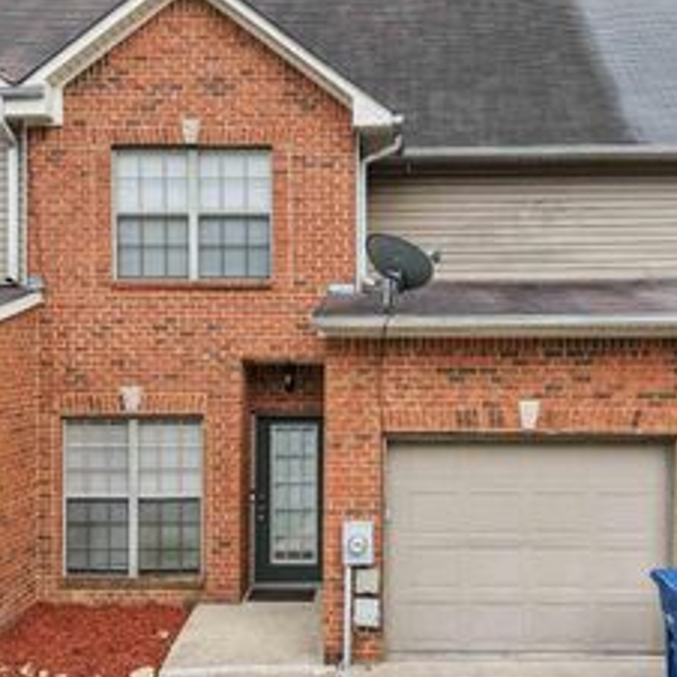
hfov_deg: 36.0
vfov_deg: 36.0
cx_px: 380
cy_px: 358
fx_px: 1040
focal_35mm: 47
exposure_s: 1/800
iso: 100
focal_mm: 8.7
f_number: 1.8
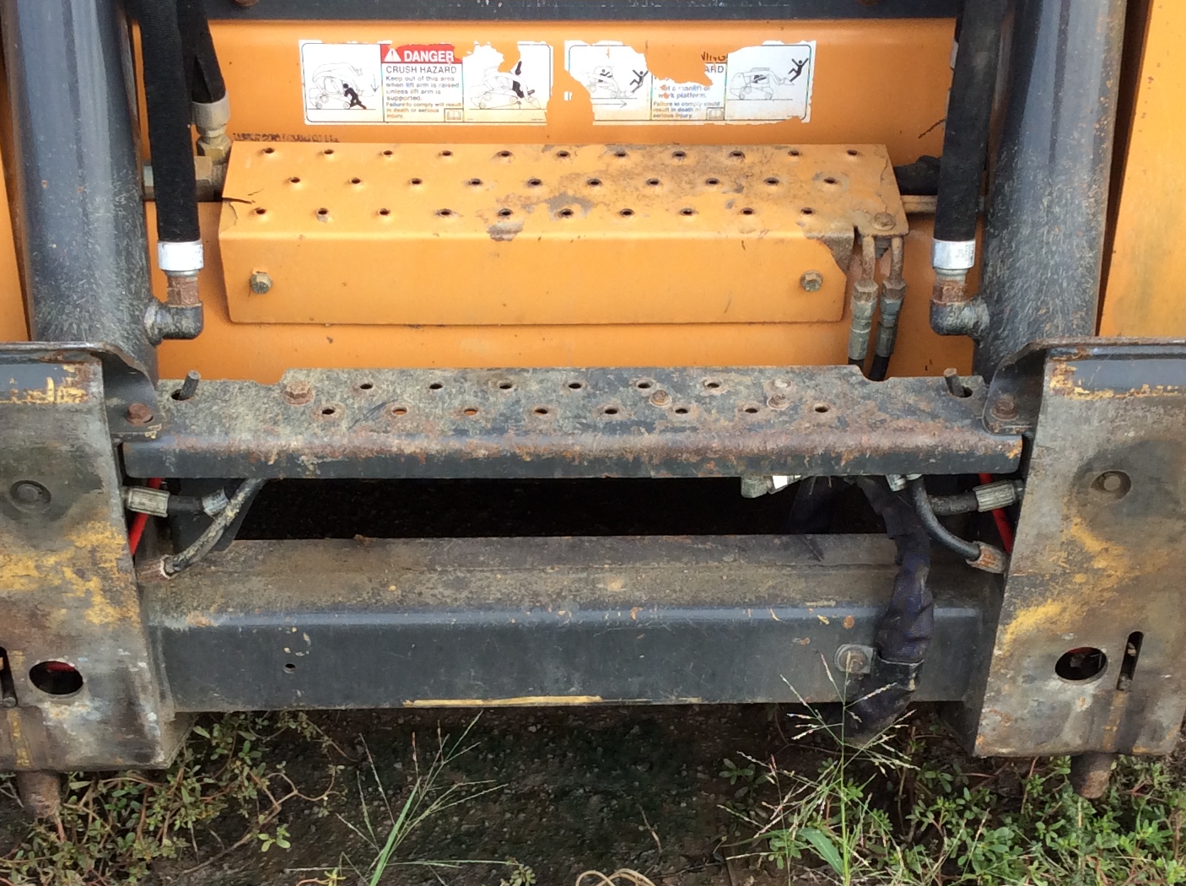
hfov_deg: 32.7
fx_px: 2018
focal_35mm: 59
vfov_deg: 24.7
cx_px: 601
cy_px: 539
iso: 32
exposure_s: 1/323
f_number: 2.4
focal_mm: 3.3
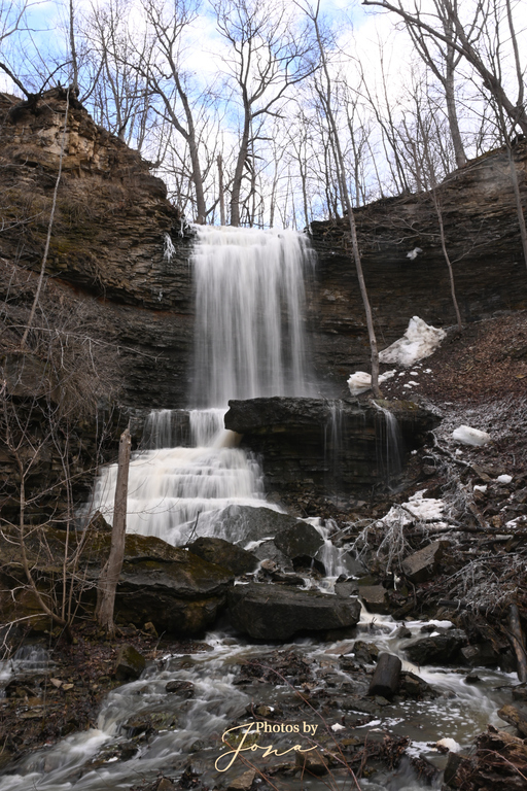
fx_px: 692
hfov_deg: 41.7
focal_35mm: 32
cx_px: 264
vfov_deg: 59.5
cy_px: 396
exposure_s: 1/5
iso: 100
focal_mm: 21
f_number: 25
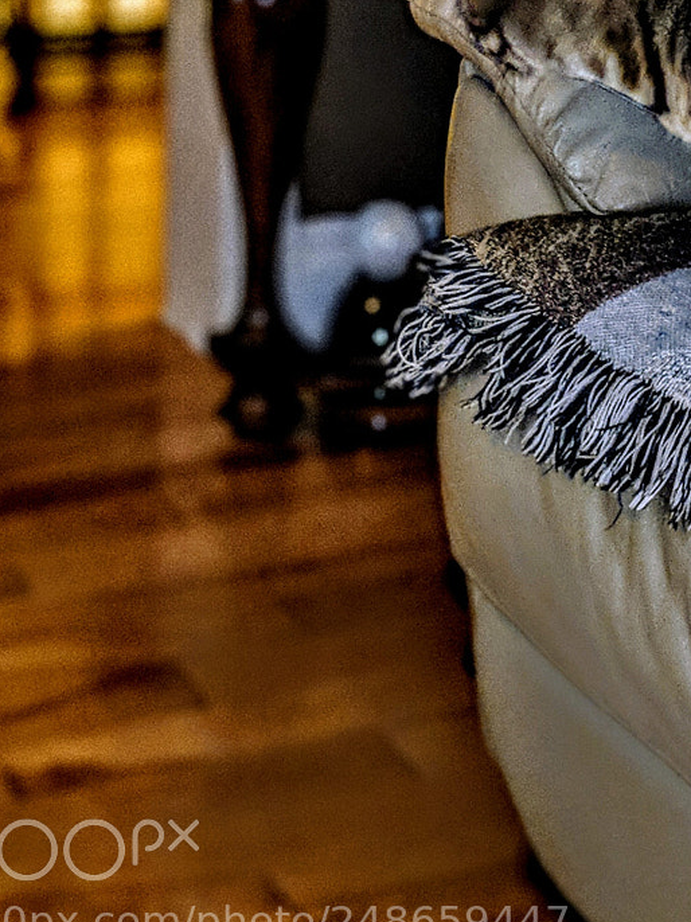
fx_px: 1678
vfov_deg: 28.4
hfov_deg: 22.5
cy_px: -48
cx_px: 672
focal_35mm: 63
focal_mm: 4.44
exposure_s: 1/24
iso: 802
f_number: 1.8
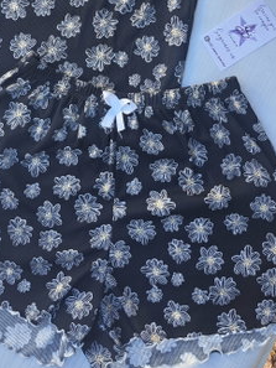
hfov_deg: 33.4
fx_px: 457
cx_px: 101
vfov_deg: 41.8
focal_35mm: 43
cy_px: 70
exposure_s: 1/257
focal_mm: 5.23
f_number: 1.8
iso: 50
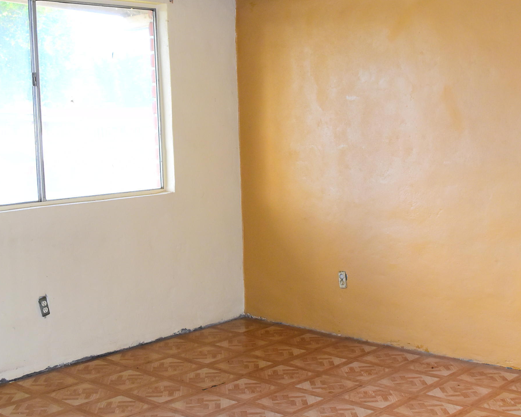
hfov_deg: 34.9
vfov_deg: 28.2
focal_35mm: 54
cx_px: 262
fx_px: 829
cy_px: 186
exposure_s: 1/125
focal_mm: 23
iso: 800
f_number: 5.6
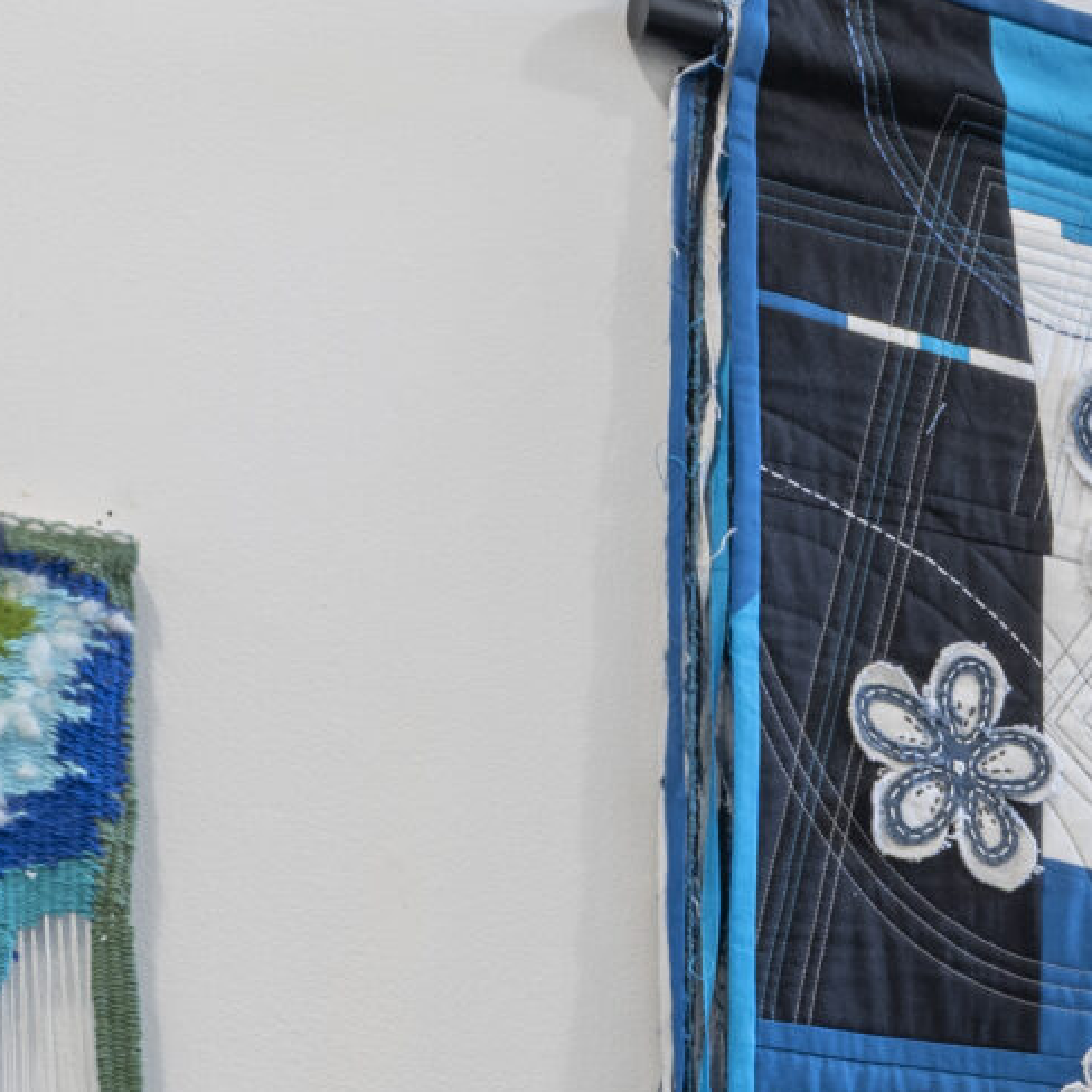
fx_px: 3577
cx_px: 1383
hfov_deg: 16.5
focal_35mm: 100
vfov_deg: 15.7
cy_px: 1726
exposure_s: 4
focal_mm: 22.5
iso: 100
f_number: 13
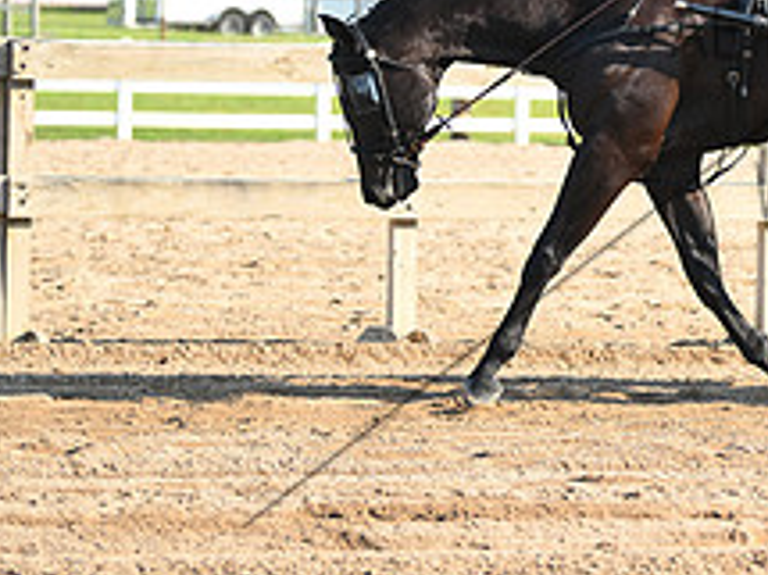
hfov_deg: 8.2
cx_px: 943
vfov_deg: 6.2
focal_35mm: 239
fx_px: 5300
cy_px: -9
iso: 250
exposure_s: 1/1166
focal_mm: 92
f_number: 3.5
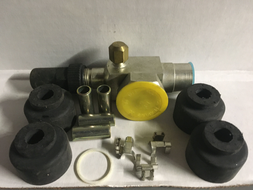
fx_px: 212
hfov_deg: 61.7
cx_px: 126
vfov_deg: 48.2
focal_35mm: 29
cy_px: 95
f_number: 2.2
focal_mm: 4.15
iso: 250
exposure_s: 1/15
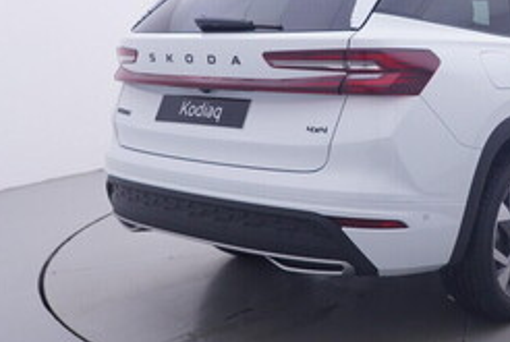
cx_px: 478
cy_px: 78
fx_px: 711
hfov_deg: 36.5
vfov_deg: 26.6
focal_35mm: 50
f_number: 5
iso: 200
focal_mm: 15
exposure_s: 1/80
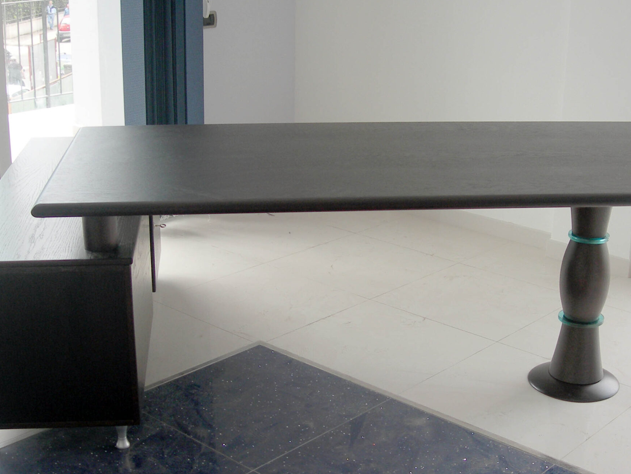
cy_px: 257
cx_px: 356
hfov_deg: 34.3
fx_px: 1021
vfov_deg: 26.1
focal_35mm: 56
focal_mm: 7.8
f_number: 2.8
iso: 50
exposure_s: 1/120
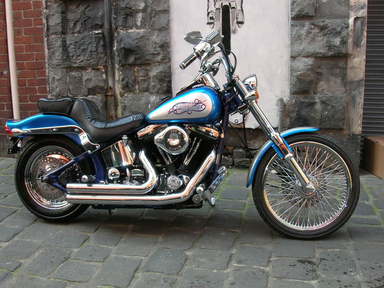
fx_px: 421
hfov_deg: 49.0
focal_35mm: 38
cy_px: 144
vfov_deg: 37.7
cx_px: 192
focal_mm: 6.4
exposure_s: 1/36.6
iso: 71
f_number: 5
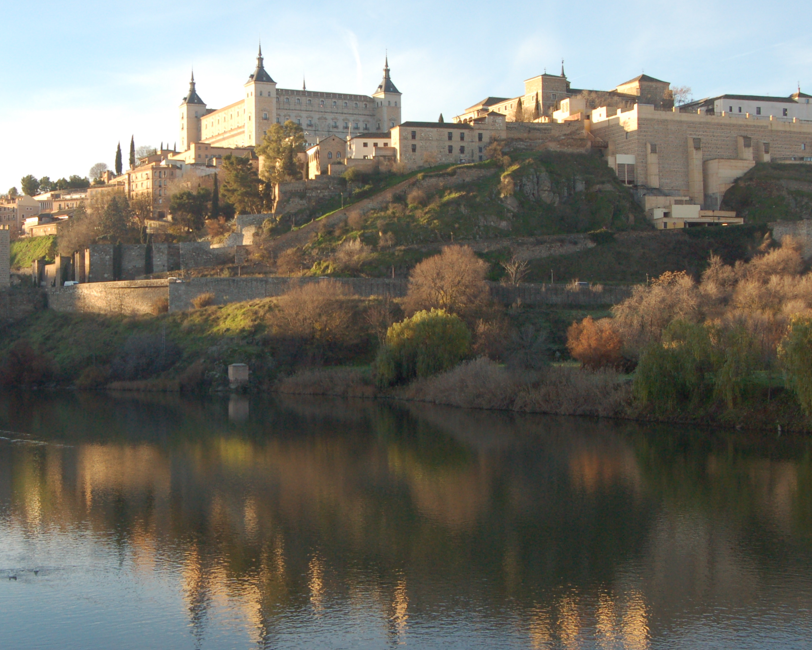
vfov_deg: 28.1
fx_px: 1298
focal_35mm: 54
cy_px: 276
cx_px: 302
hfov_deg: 34.6
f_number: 9
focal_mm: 26
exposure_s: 1/320
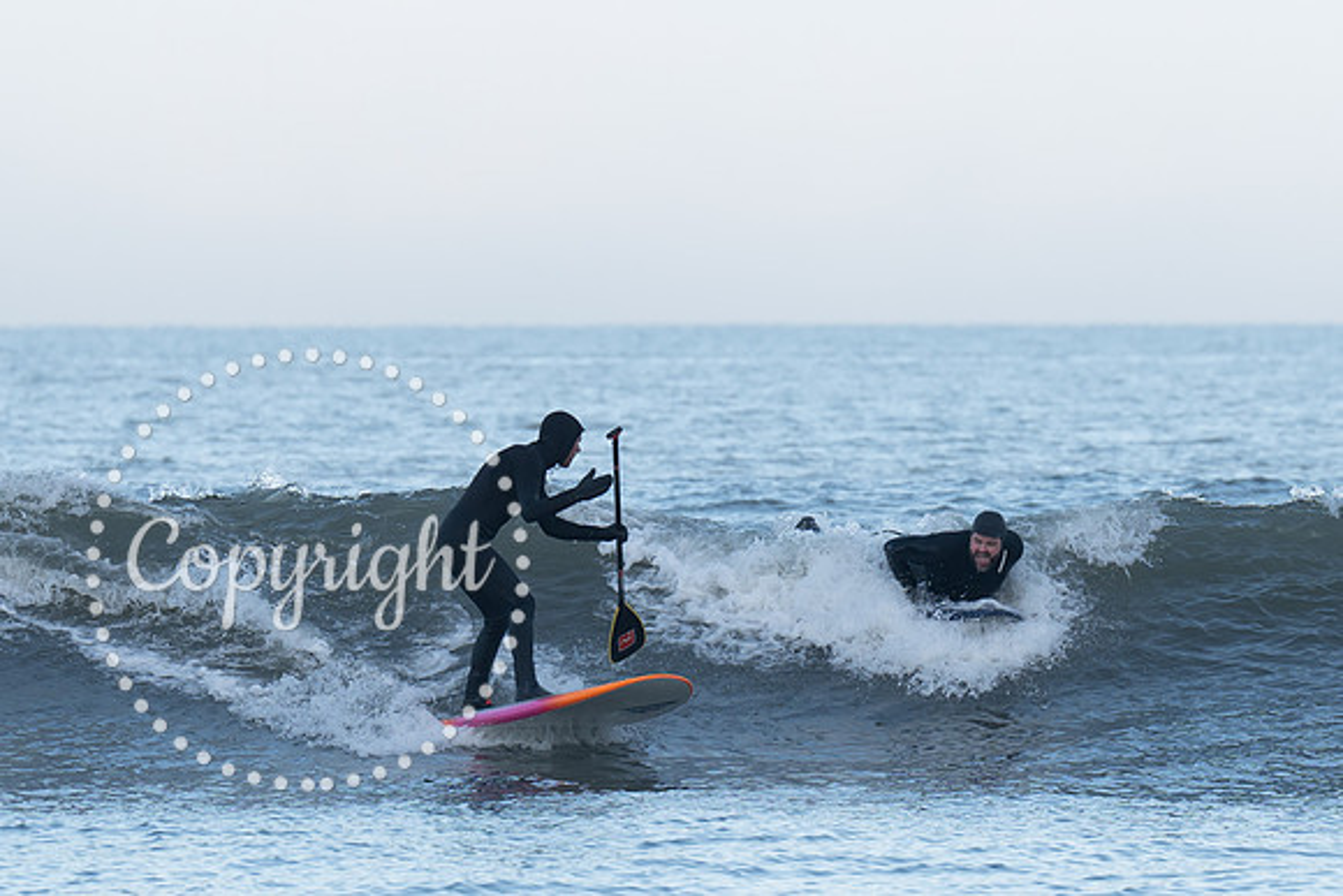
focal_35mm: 496
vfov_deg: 2.8
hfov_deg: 4.2
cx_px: 1041
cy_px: 545
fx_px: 18516
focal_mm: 200
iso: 250
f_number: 4
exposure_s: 1/1000
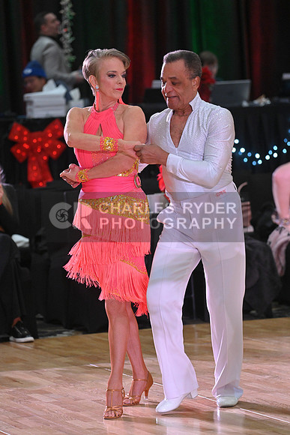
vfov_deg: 11.1
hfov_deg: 7.4
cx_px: 145
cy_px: 218
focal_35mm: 185
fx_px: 2234
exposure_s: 1/320
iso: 3200
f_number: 5
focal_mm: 185
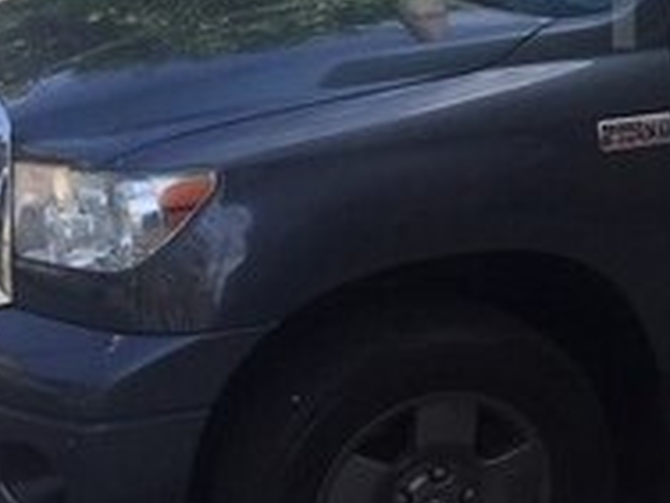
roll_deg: -4.5
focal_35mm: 102
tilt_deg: -9.9
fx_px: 1974
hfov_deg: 17.6
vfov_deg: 14.3
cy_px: -5
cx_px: 948
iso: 32
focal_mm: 4.15
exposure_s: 1/1236
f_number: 2.2
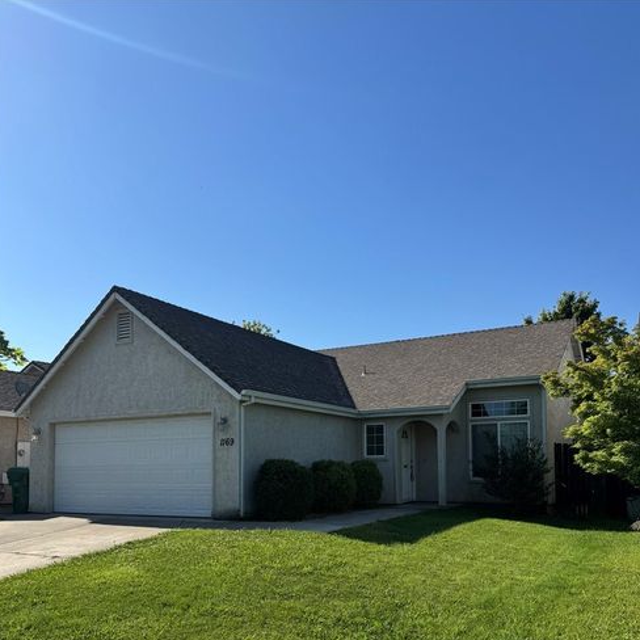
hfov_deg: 55.6
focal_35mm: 29
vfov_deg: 54.3
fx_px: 607
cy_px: 435
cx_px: 319
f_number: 1.78
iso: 80
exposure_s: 1/4950
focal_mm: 6.76
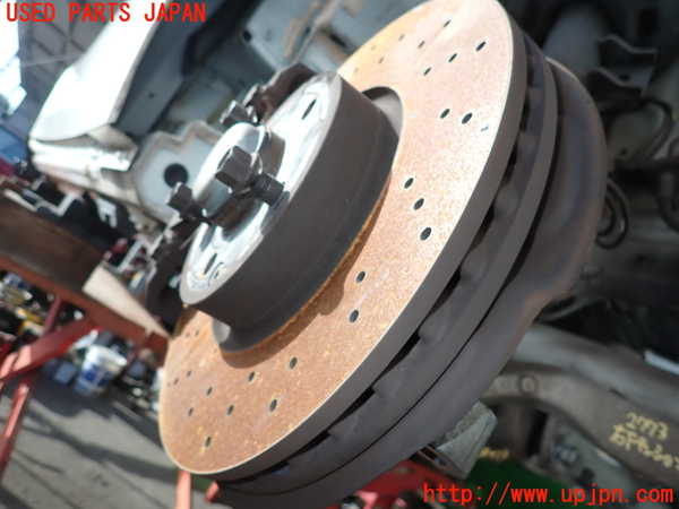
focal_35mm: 25
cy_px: 254
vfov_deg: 54.9
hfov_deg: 69.4
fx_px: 490
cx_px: 340
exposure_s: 1/80
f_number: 5.6
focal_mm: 4.5
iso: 100
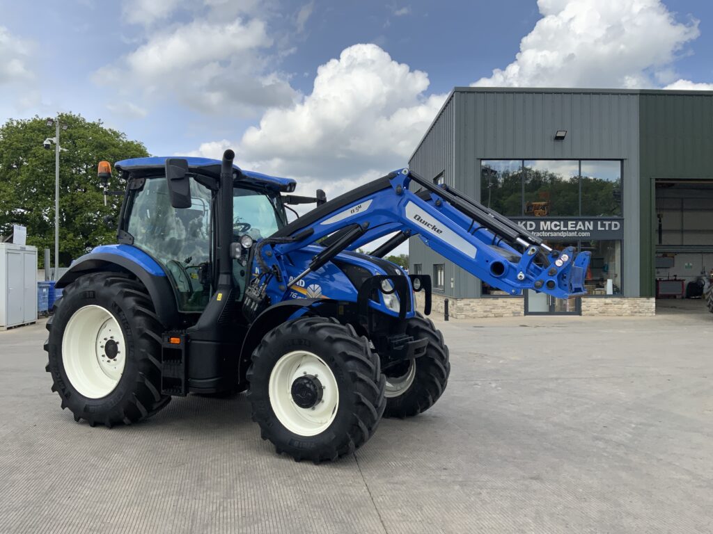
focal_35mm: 29
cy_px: 267
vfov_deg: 48.2
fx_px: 597
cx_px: 356
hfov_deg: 61.7
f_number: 1.8
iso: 16
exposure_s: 1/1626
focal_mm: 3
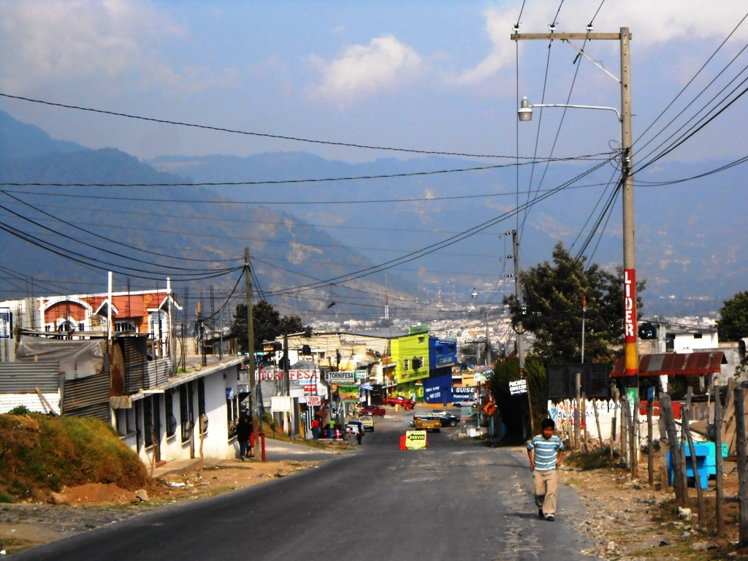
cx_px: 374
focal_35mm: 105
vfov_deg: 14.1
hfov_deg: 18.7
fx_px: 2269
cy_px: 280
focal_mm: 18.7
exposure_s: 1/1250
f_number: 5
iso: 80
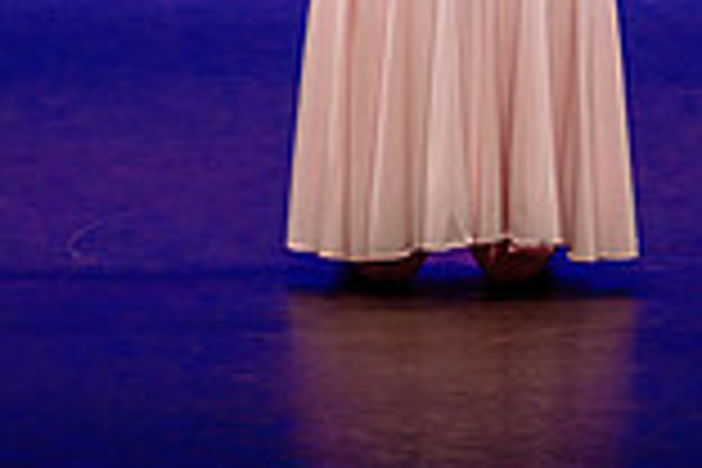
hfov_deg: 3.3
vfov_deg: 2.2
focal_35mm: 633
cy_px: -521
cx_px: 472
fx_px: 12343
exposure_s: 1/400
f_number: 2.8
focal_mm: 145
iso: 1250
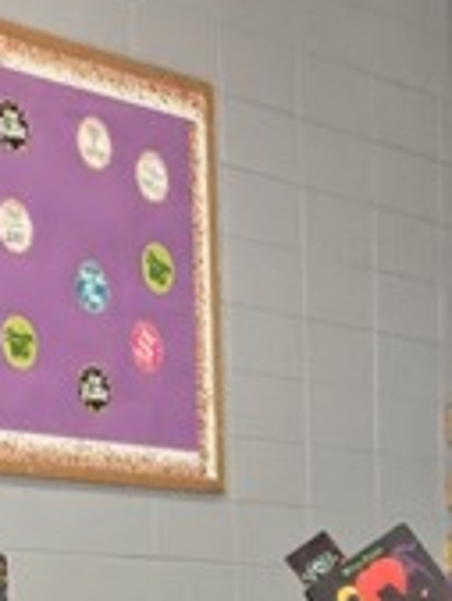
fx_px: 2417
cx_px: 1228
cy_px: 1607
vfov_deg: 11.0
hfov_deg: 9.1
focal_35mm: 139
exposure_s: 1/60.2
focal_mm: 3.3
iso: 320
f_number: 2.2
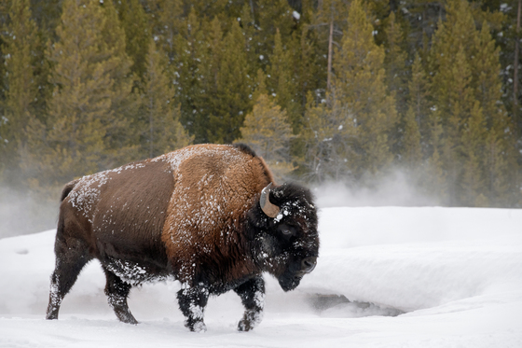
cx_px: 261
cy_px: 174
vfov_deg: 4.6
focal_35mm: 300
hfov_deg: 6.9
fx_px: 4348
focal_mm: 300
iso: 1600
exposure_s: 1/200
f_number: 11
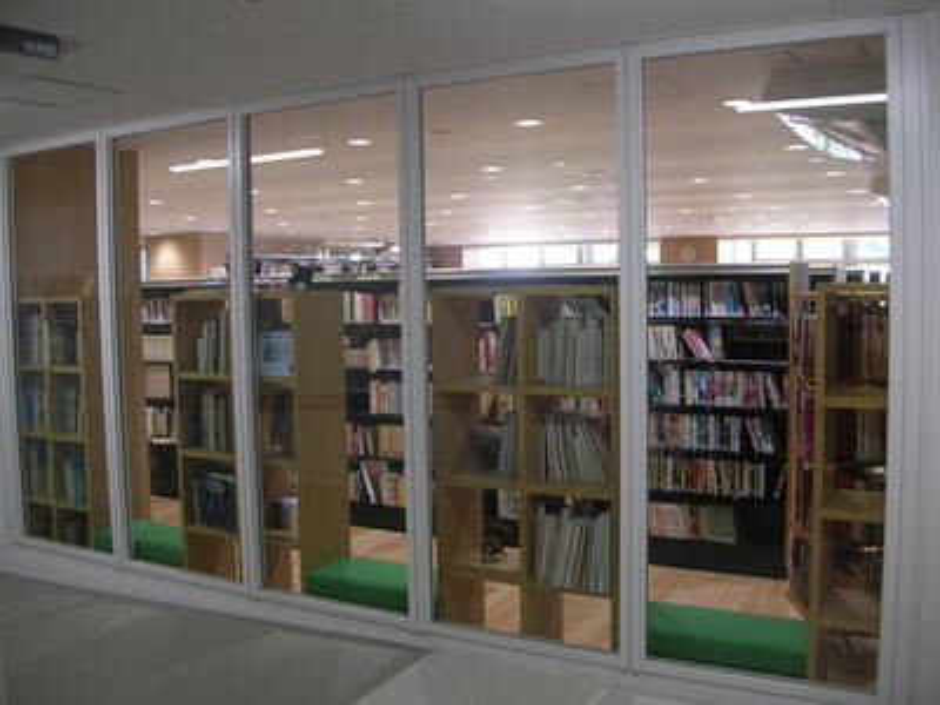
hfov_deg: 52.6
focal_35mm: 35
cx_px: 470
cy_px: 352
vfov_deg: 40.7
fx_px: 950
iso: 50
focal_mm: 5.8
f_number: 2.8
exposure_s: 1/14.5
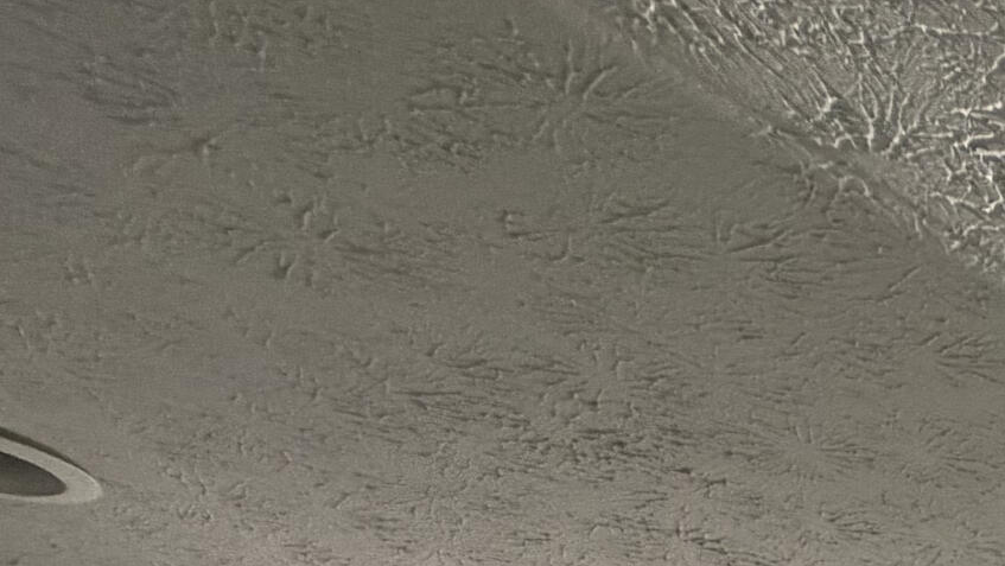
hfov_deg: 24.4
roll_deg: +1.8
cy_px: 1209
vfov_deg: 16.0
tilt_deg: -0.8
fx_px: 1439
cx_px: 1675
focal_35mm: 54
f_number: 2.2
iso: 200
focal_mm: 2.22
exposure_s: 1/121
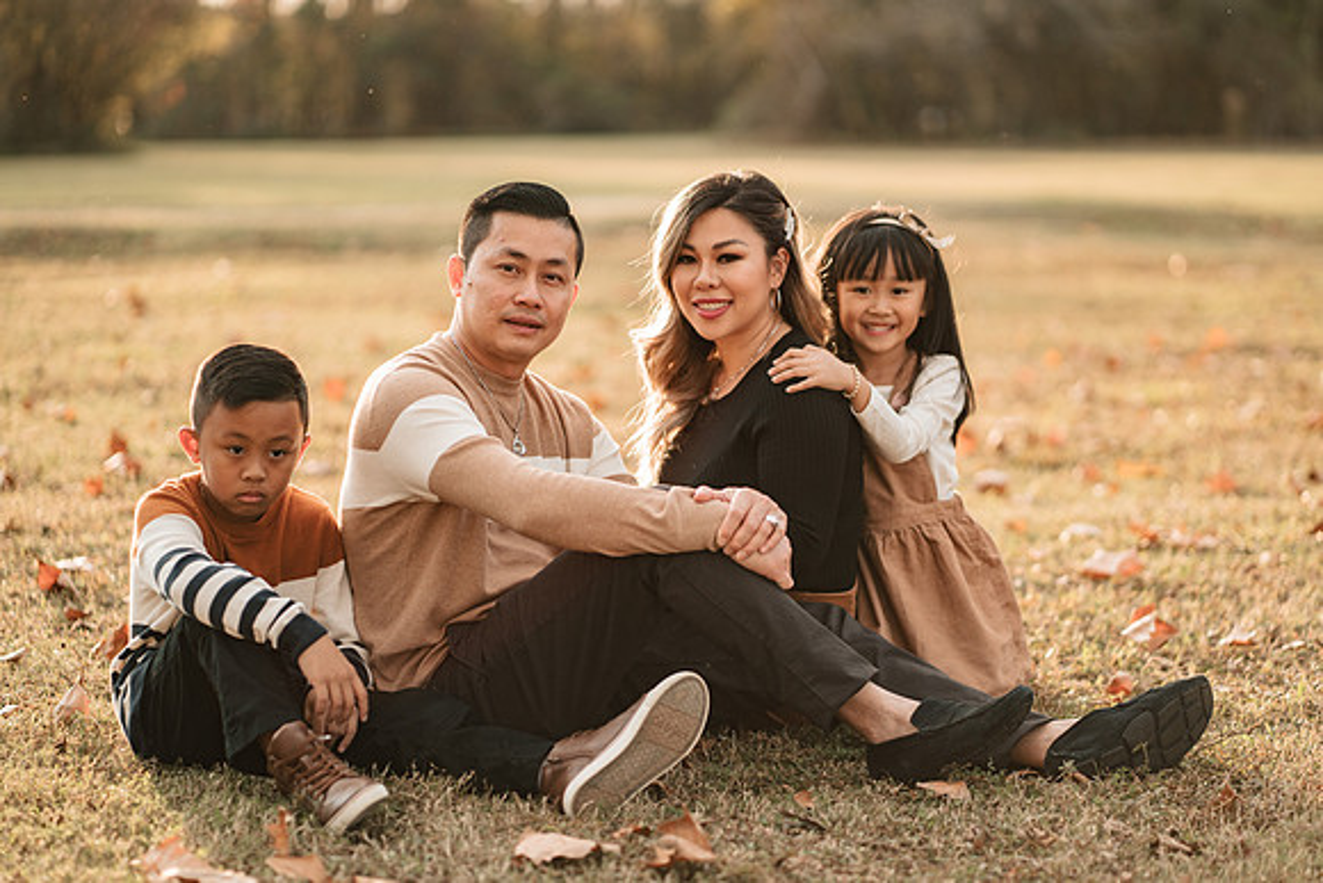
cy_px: 421
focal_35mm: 90
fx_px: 3317
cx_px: 698
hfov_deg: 22.6
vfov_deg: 15.2
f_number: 1.8
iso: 400
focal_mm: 85
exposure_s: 1/1250
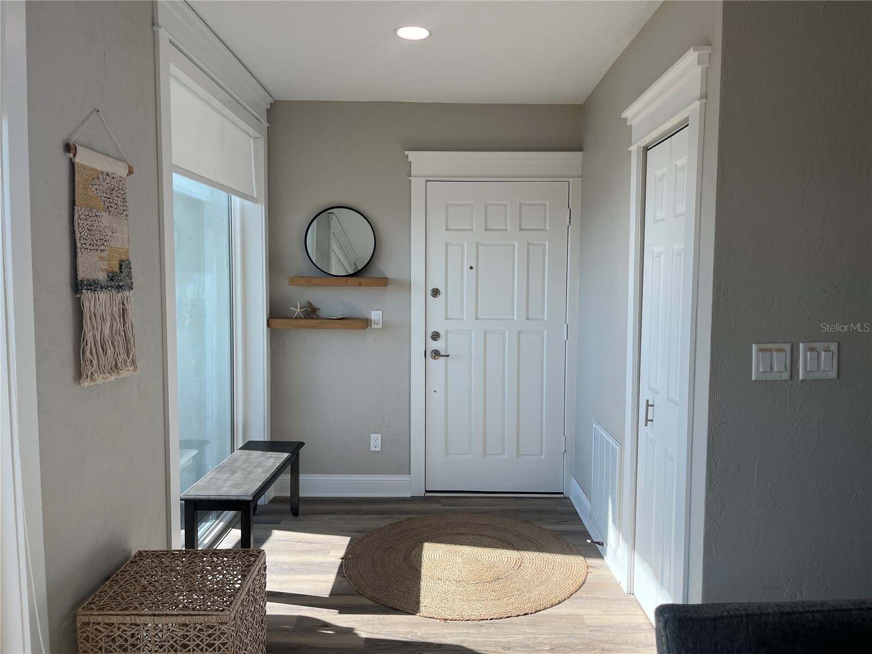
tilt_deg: -3.4
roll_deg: -0.6
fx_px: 655
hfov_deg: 67.3
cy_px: 327
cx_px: 436
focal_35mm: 26
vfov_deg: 53.1
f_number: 1.6
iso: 50
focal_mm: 5.1
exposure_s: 1/467
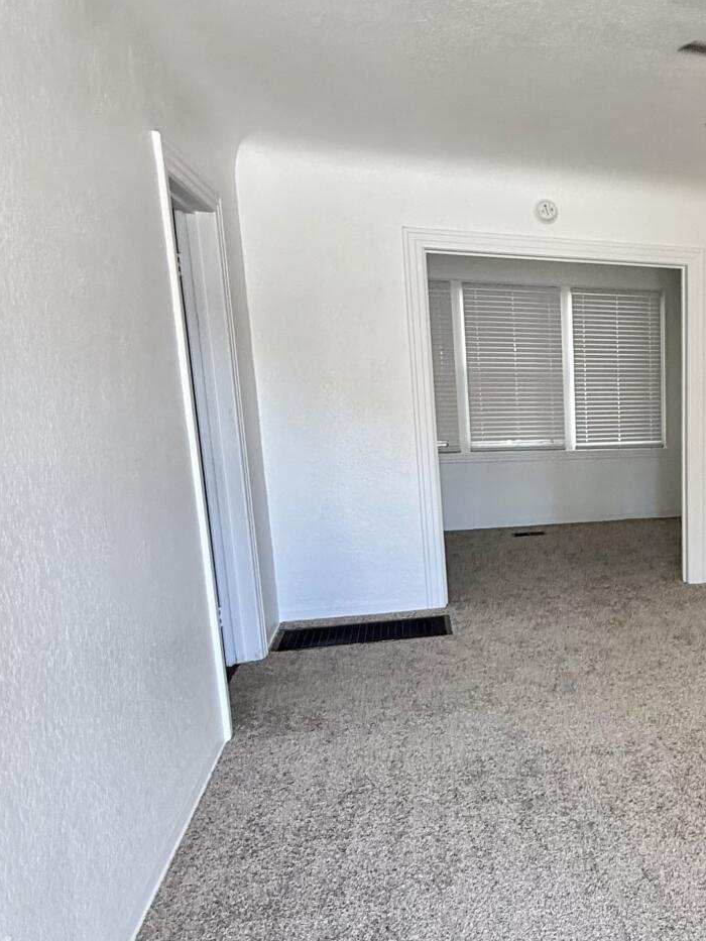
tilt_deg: -9.5
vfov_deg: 59.7
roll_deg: +0.4
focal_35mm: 30
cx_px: 737
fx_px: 816
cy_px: 538
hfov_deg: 39.9
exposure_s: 1/120
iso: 200
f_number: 2.2
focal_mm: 2.22
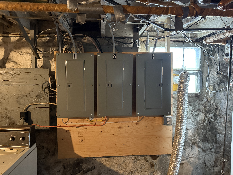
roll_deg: +0.6
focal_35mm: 24
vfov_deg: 56.8
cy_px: 88
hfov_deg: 71.6
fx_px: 162
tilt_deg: -2.3
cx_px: 116
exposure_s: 1/30
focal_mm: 6.76
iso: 800
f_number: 1.78
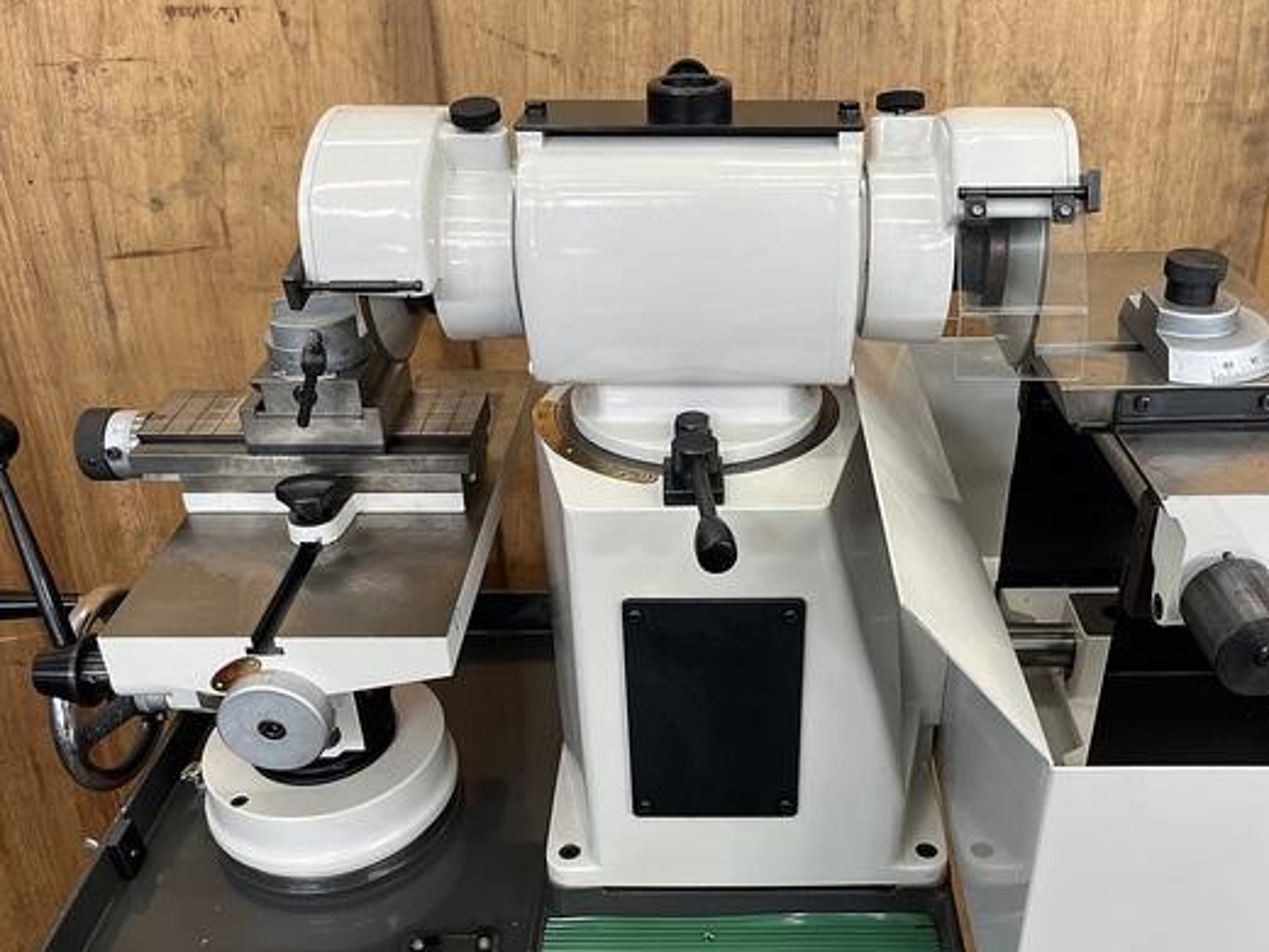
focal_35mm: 32
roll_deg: +1.0
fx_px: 1173
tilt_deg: -31.6
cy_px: 532
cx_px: 720
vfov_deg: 44.1
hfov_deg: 56.6
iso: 125
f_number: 1.6
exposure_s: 1/121
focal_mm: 5.1
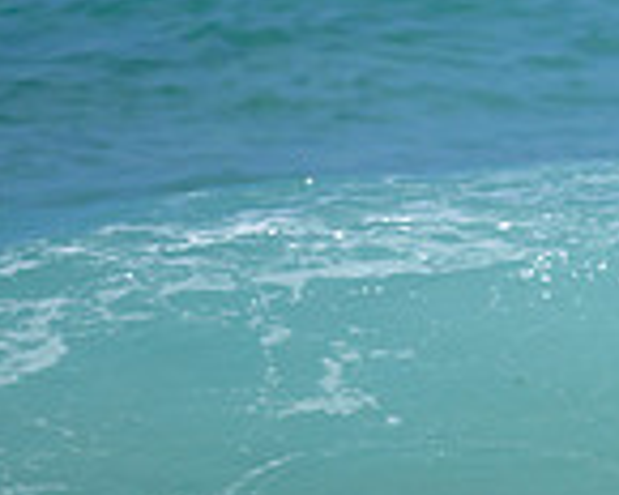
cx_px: 1181
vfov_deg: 0.5
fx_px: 58441
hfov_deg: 0.6
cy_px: 150
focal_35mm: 3190
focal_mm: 800
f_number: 6.3
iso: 400
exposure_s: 1/3200
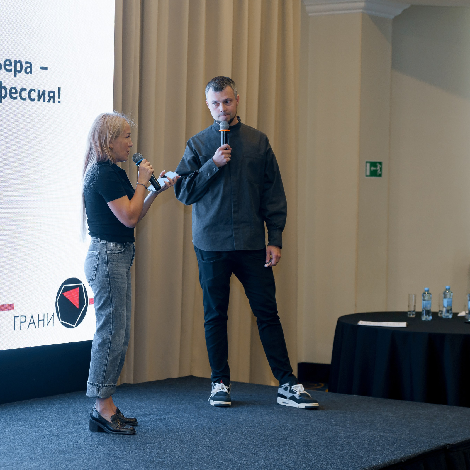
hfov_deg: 19.5
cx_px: 165
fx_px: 1367
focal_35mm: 89
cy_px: 234
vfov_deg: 19.5
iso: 1000
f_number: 3.5
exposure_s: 1/125
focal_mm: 69
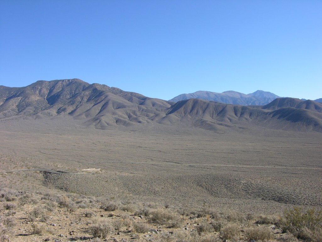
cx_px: 161
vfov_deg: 40.7
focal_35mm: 35
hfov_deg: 52.6
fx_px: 326
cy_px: 121
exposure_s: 1/216
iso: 50
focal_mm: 8.9
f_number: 5.6
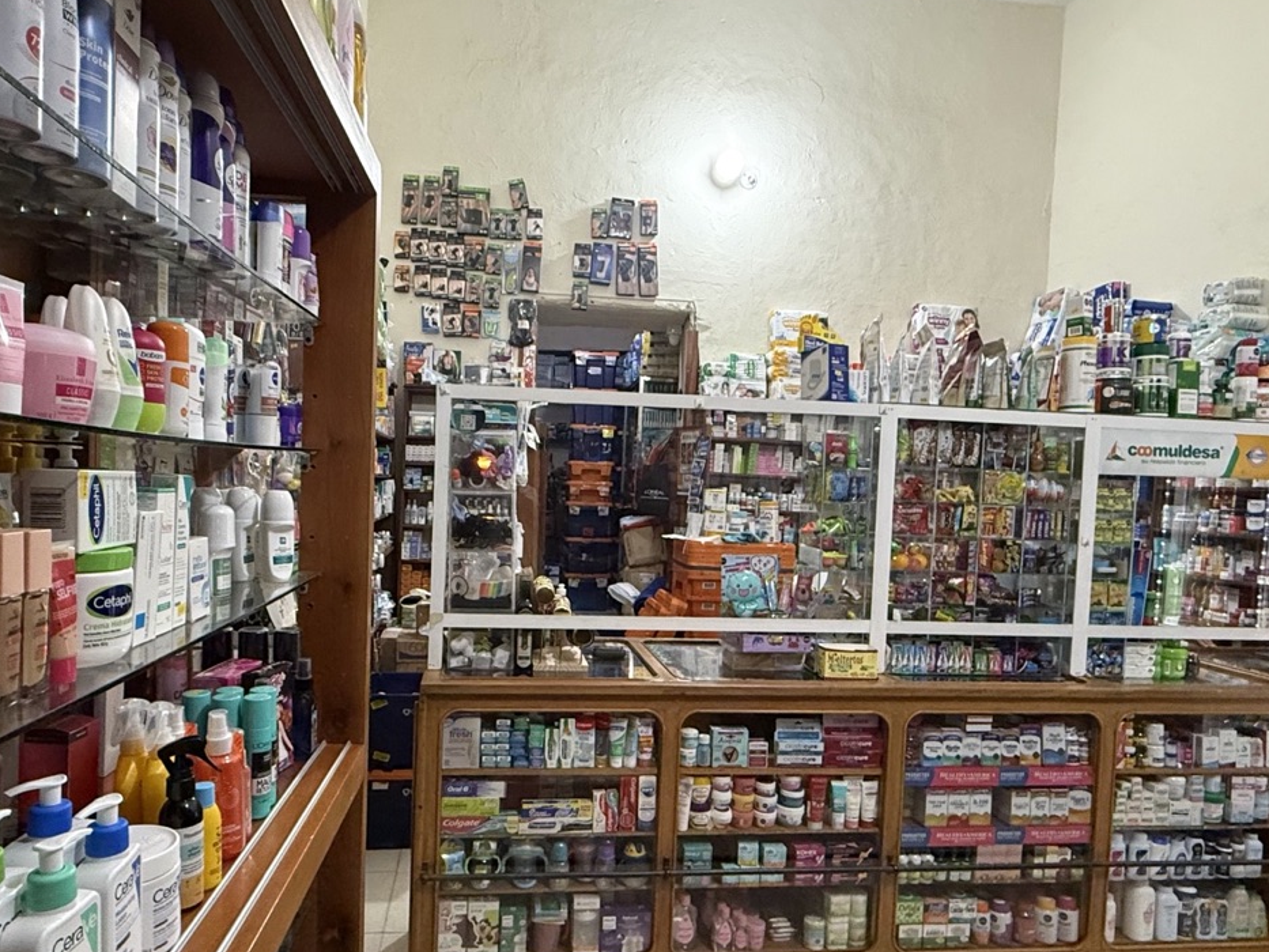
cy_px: 525
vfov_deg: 63.3
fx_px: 770
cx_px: 581
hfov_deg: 78.8
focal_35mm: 21
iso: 500
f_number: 2.2
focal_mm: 2.22
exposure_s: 1/60
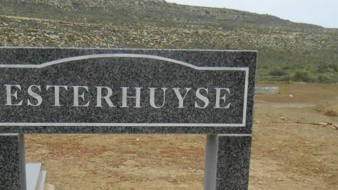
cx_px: 133
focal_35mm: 67
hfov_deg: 31.3
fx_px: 600
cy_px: 257
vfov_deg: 16.8
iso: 320
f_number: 3.8
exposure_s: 1/250
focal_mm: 5.3
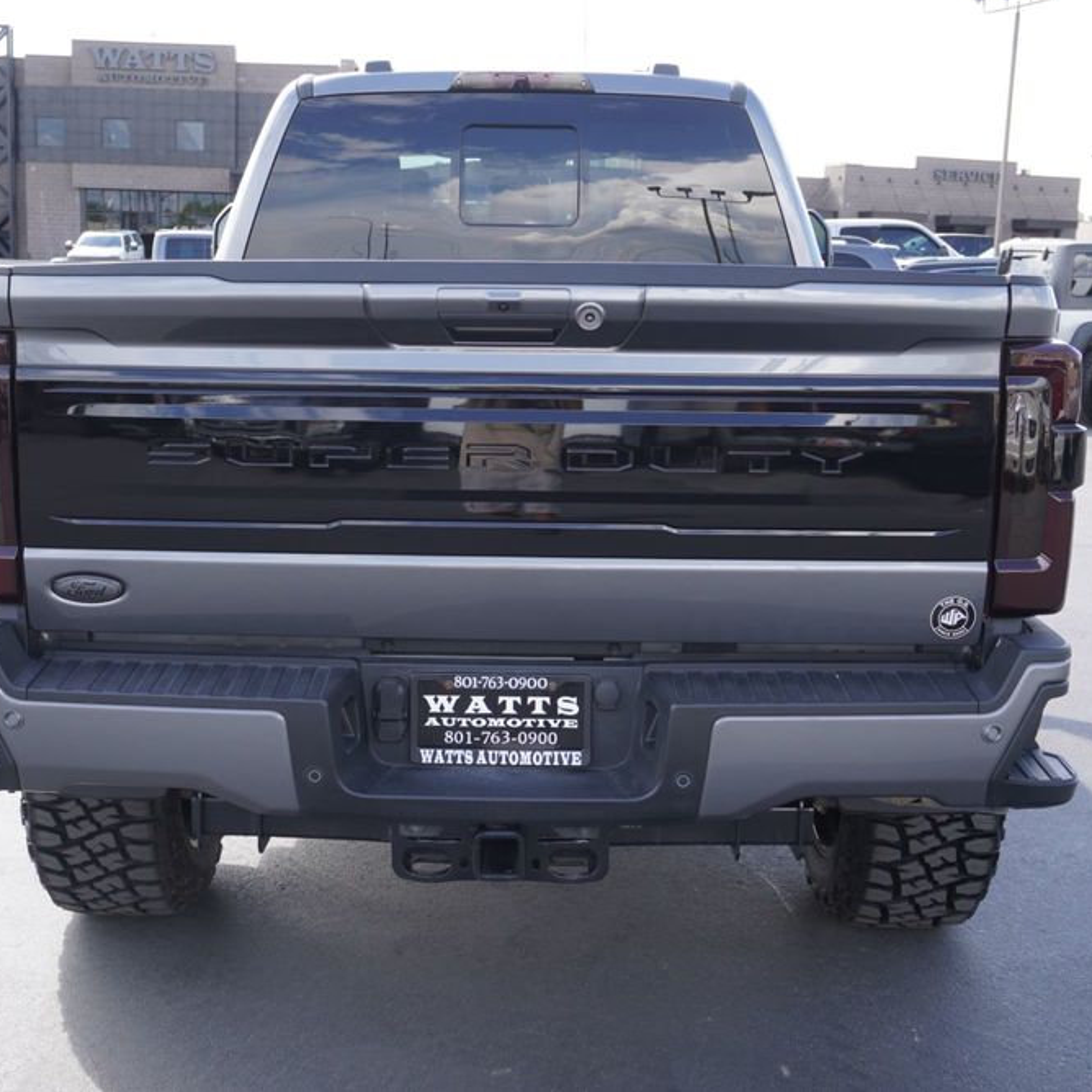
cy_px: 535
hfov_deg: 39.1
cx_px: 486
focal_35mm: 43
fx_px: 1535
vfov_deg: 39.2
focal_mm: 22
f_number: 5
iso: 100
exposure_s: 1/100
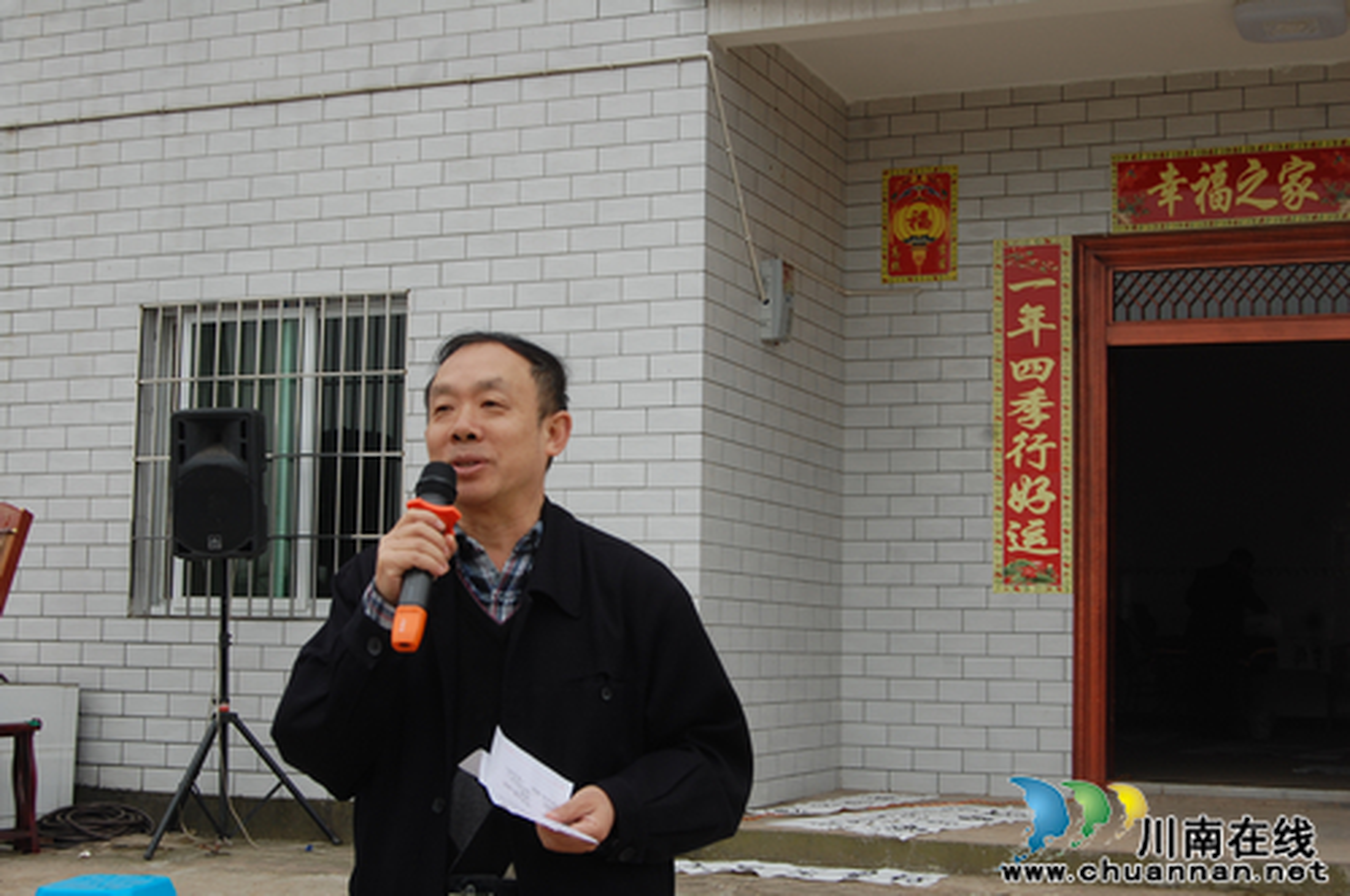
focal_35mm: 52
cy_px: 448
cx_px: 675
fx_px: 1966
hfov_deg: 37.9
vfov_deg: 25.7
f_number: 8
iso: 200
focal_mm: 35
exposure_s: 1/125
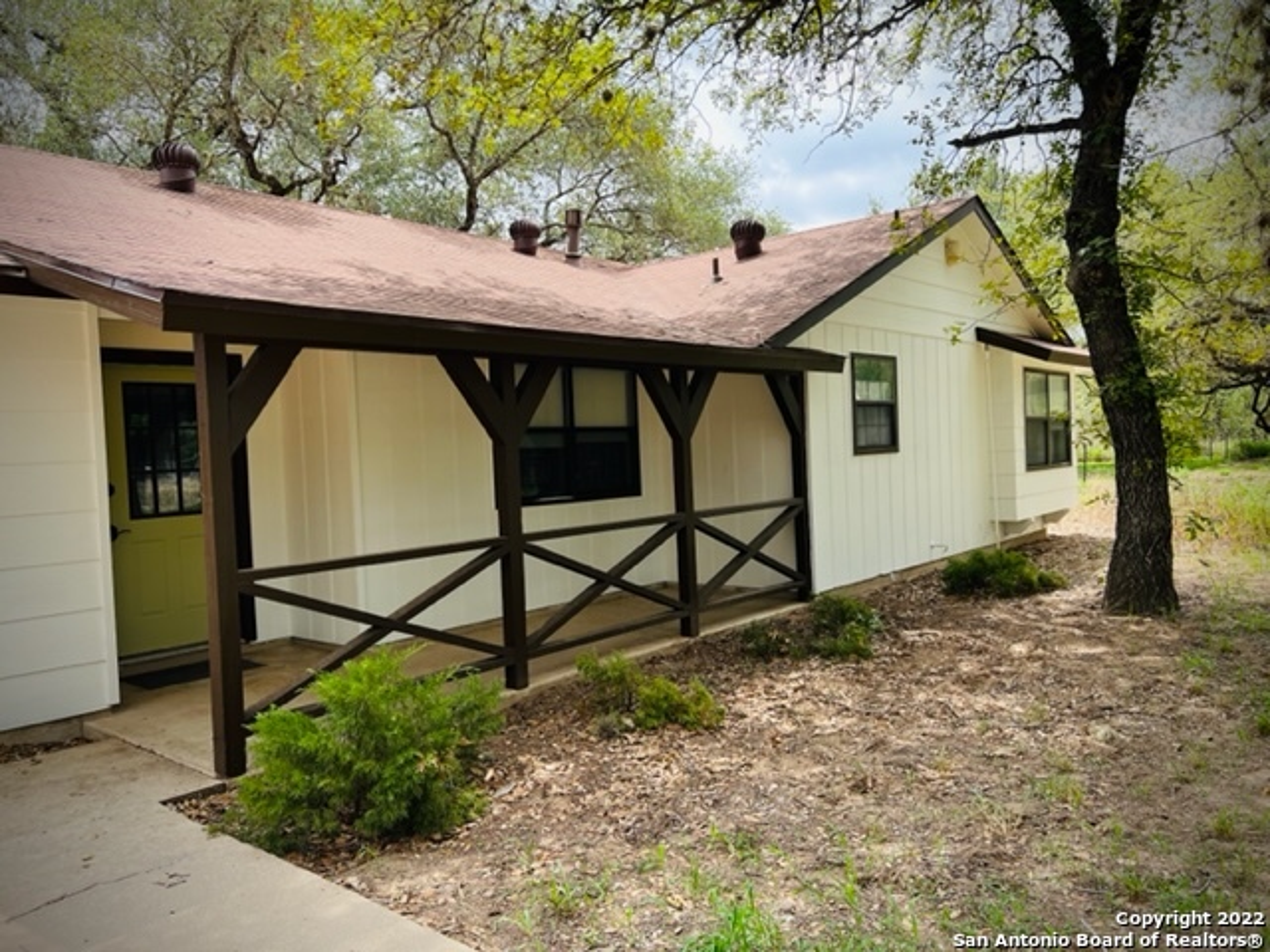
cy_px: 476
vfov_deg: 53.1
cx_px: 635
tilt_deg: -2.8
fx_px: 954
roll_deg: +2.5
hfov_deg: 67.3
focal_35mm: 26
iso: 50
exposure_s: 1/1124
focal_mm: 5.7
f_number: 1.5
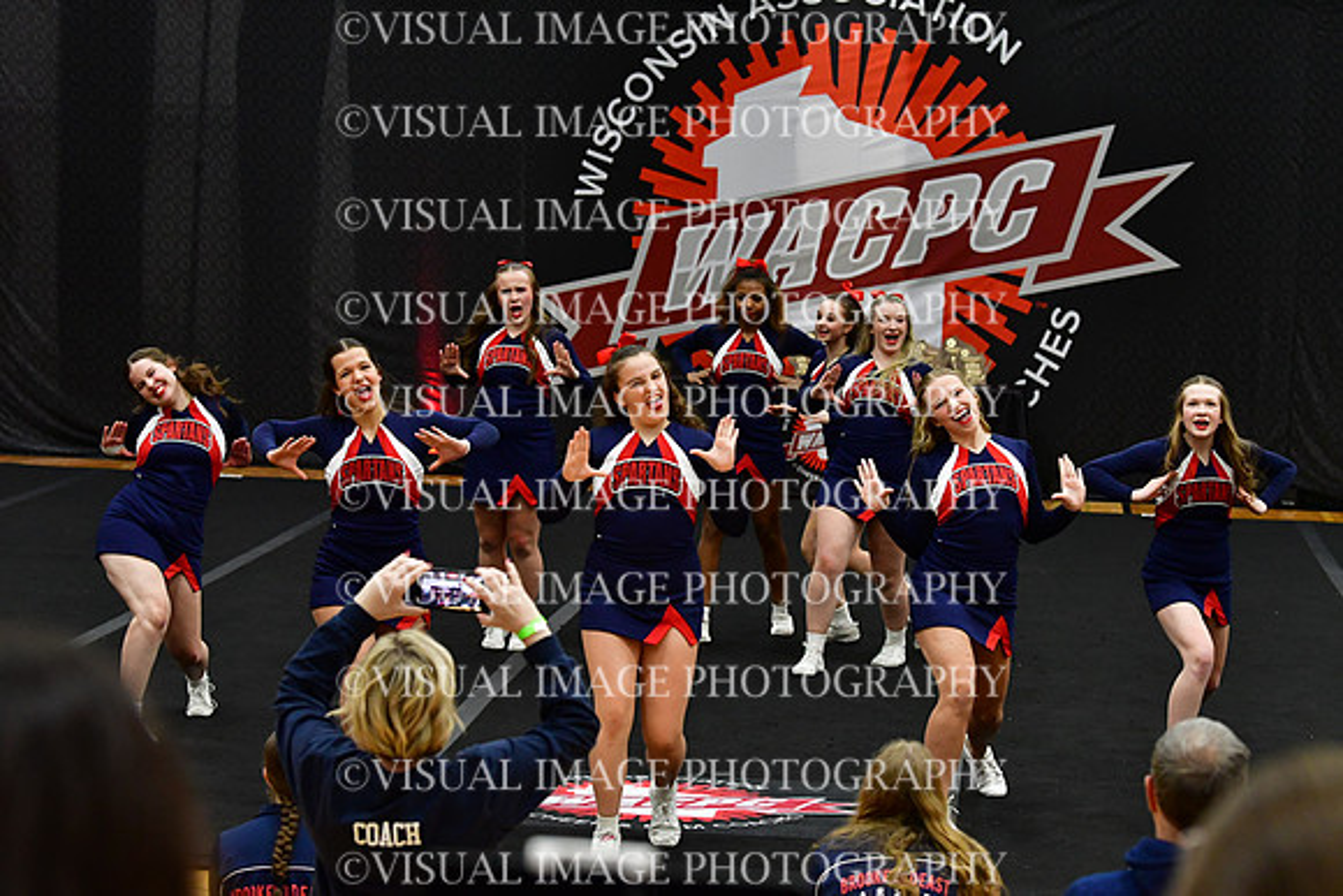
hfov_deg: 19.5
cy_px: 448
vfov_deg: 13.0
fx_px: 3918
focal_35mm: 105
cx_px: 672
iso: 4000
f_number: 4
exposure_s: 1/500
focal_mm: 70
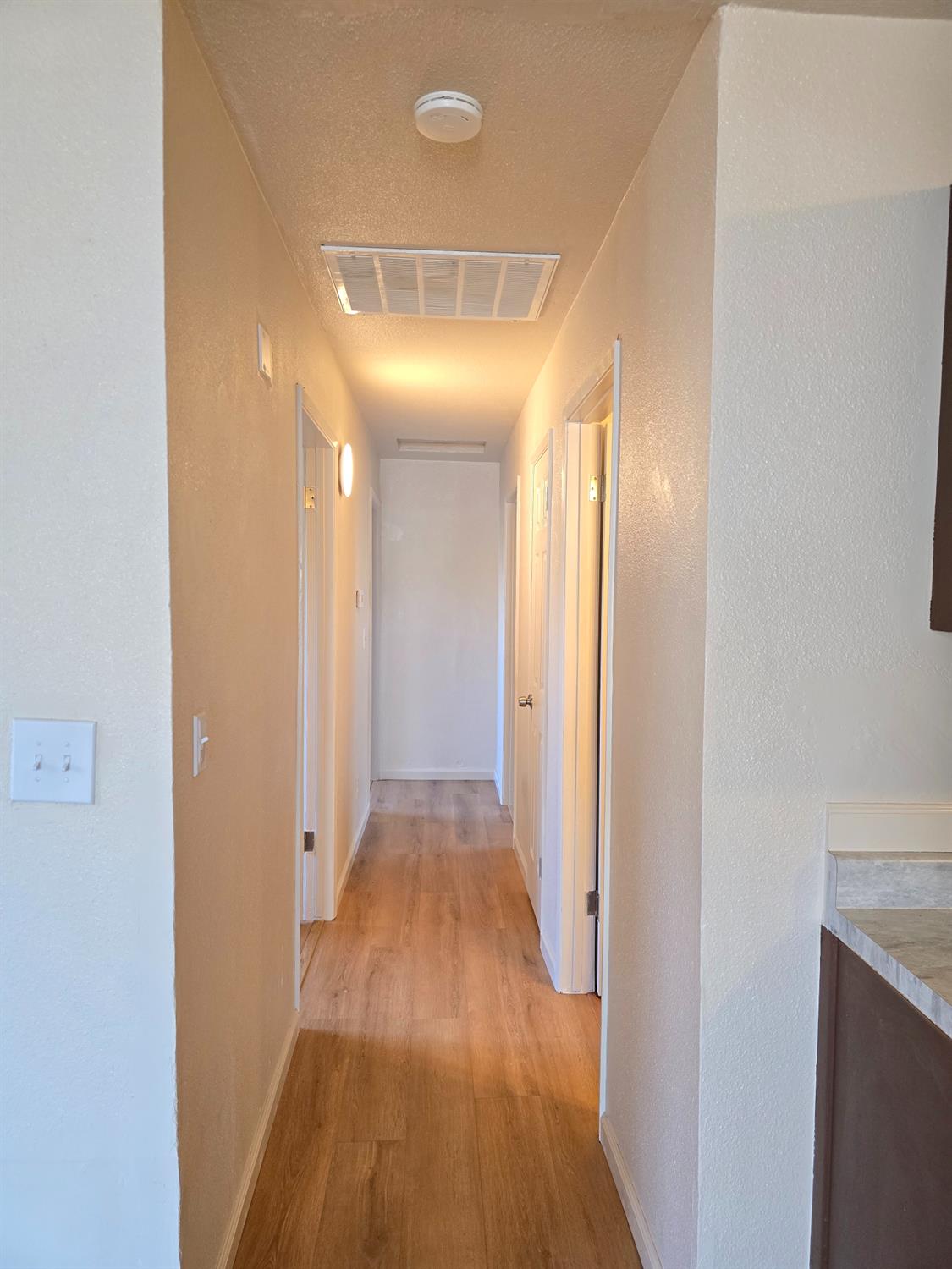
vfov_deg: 73.9
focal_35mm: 23
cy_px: 634
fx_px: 843
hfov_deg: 58.9
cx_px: 476
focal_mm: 6.3
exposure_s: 1/120
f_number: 1.7
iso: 400
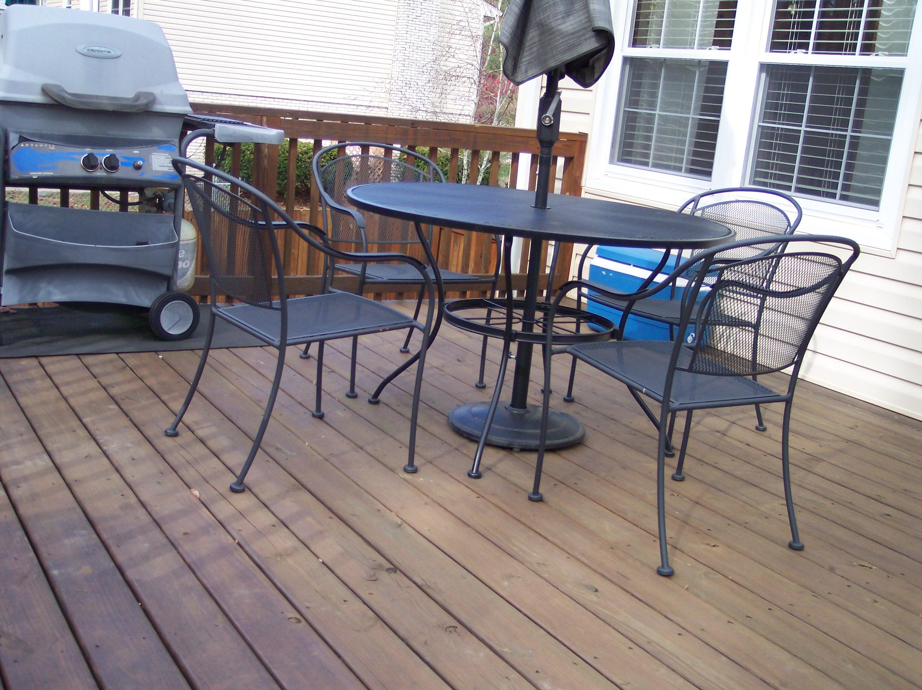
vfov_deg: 37.7
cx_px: 461
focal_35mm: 38
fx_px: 1012
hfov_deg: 49.0
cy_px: 345
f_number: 2.8
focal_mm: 8
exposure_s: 1/350
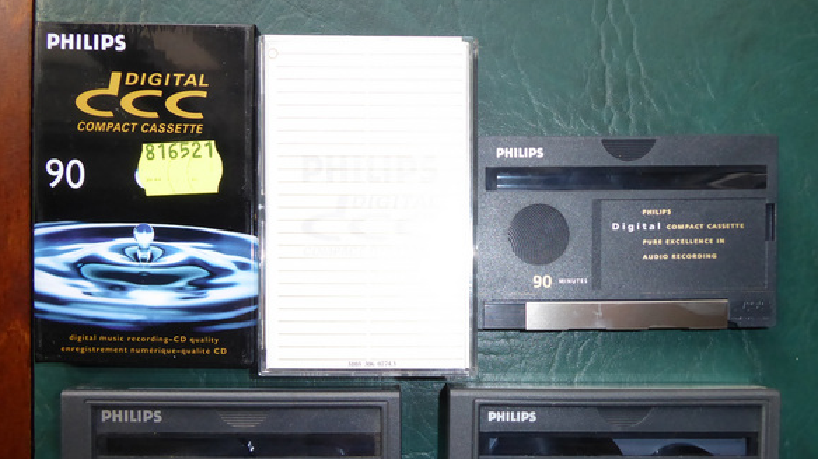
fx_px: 607
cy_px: 305
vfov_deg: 40.9
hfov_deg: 67.9
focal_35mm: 28
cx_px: 412
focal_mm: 4.3
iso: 320
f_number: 3.3
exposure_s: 1/125
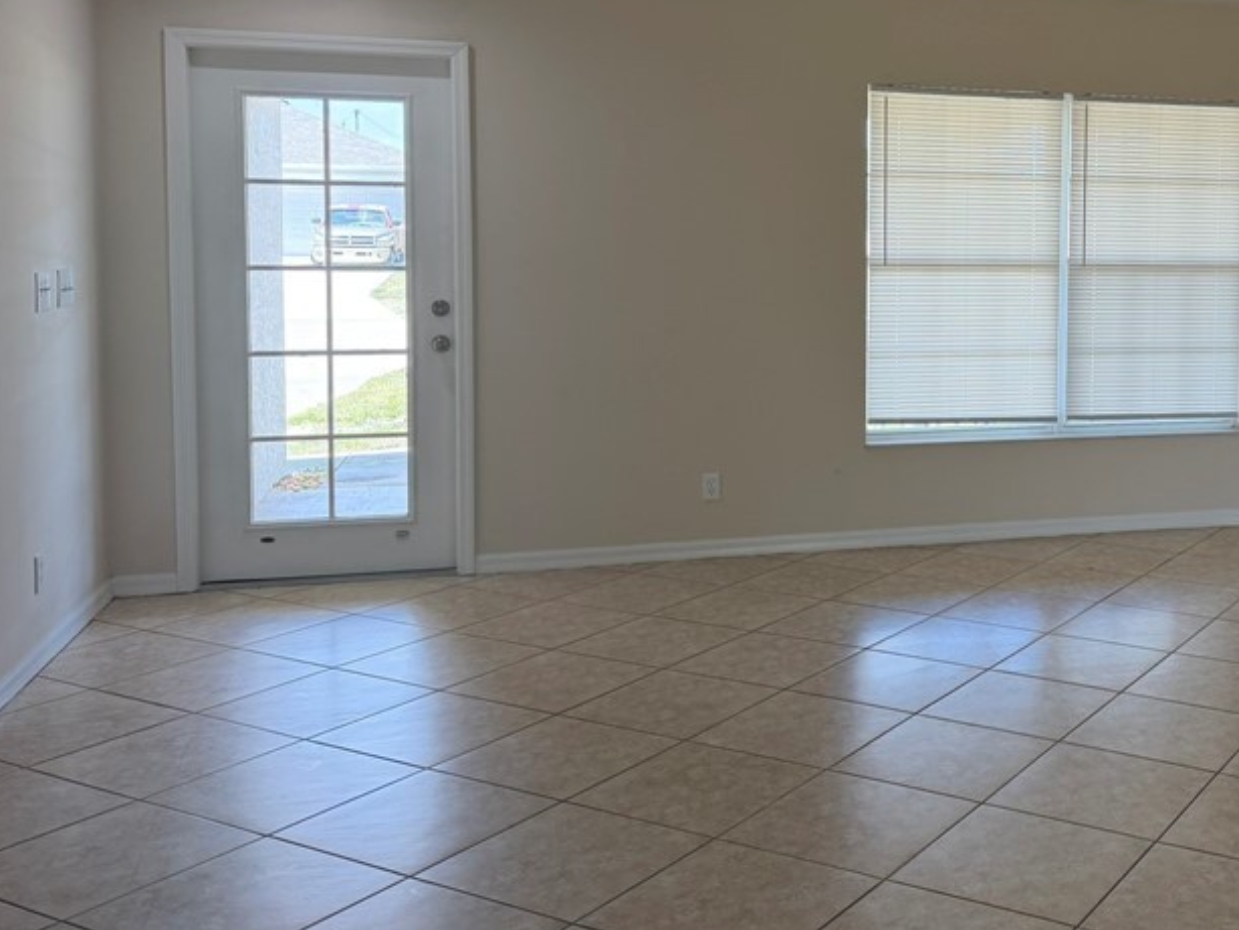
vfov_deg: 35.6
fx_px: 1432
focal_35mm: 40
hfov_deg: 44.2
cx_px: 1019
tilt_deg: -2.9
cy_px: 303
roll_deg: -1.3
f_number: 1.78
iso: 125
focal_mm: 6.76
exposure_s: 1/208
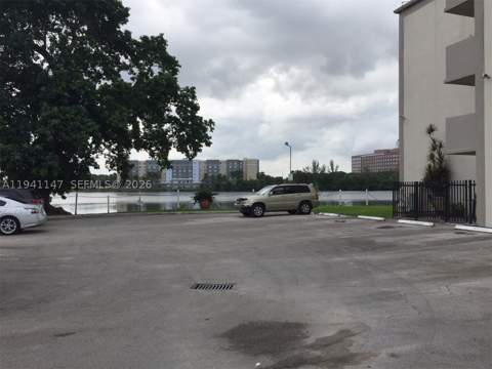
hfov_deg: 61.7
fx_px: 412
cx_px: 246
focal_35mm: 29
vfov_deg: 48.2
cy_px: 184
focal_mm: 4.15
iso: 32
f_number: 2.2
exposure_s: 1/1522
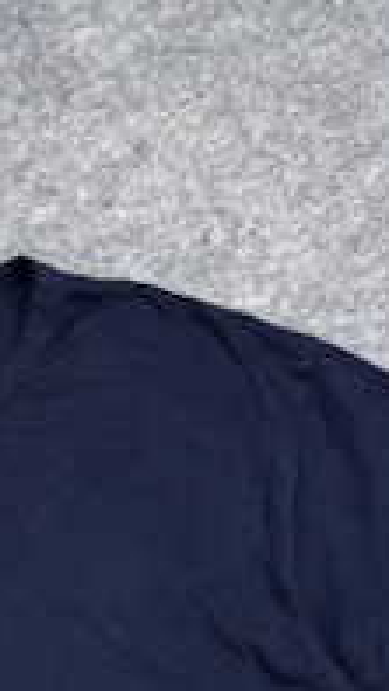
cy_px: 926
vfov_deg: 22.1
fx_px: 1557
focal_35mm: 85
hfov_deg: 13.7
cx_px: -123
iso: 64
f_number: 1.78
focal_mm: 6.76
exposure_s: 1/121
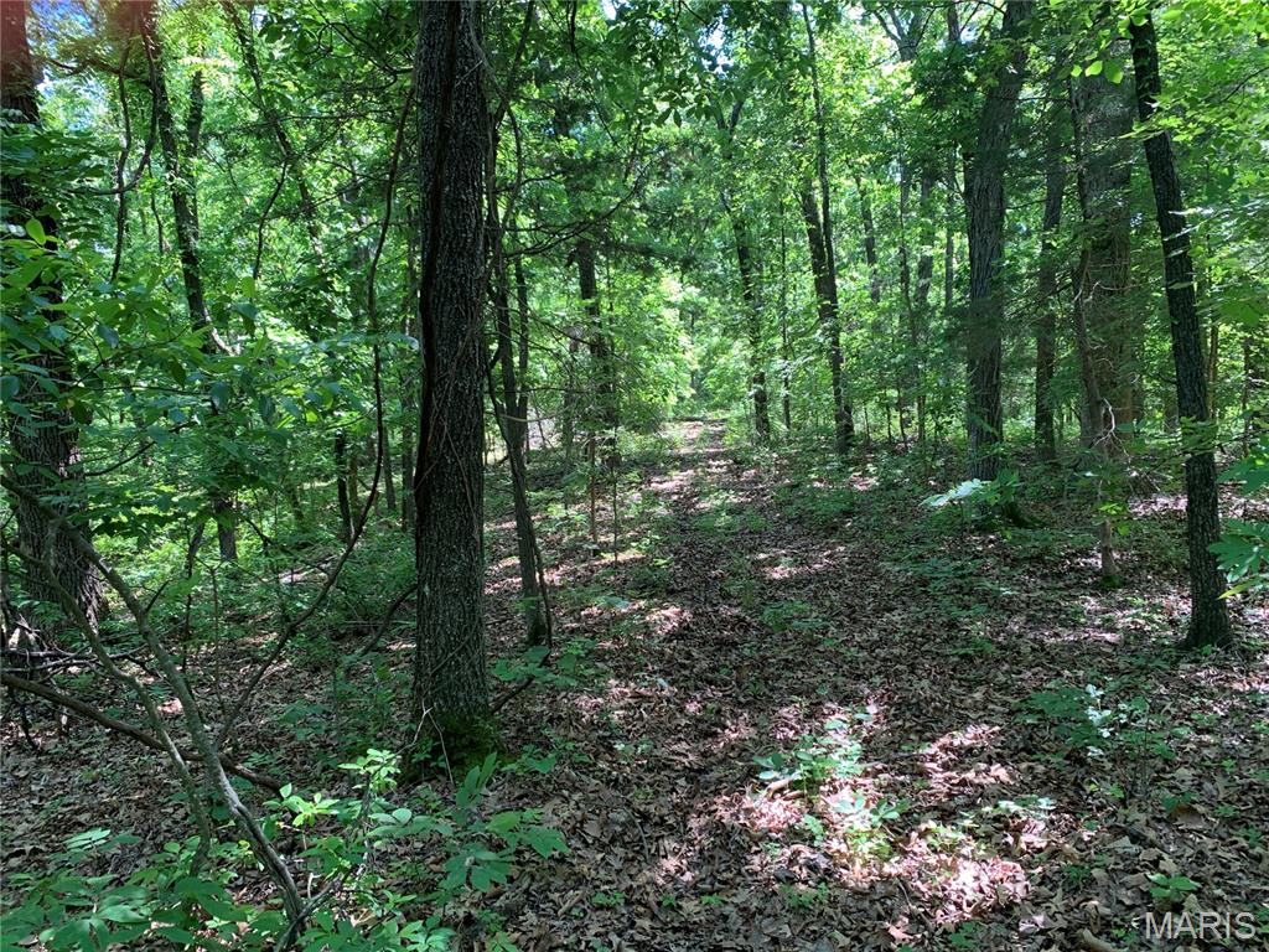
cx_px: 634
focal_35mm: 26
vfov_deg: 53.1
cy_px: 476
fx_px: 953
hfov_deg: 67.3
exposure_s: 1/121
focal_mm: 4.25
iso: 64
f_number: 1.8
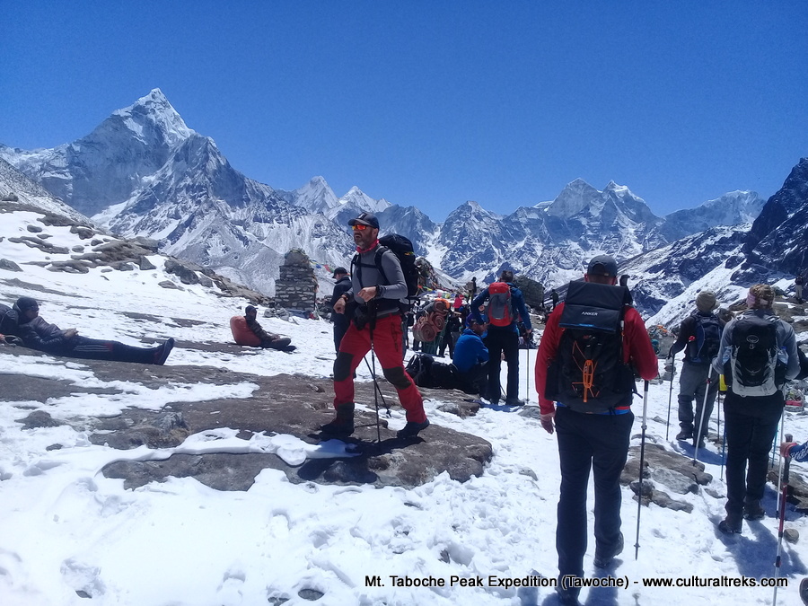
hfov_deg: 58.4
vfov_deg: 45.4
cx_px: 404
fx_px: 724
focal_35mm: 31
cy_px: 303
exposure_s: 1/3509
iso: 50
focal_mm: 3.3
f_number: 2.2
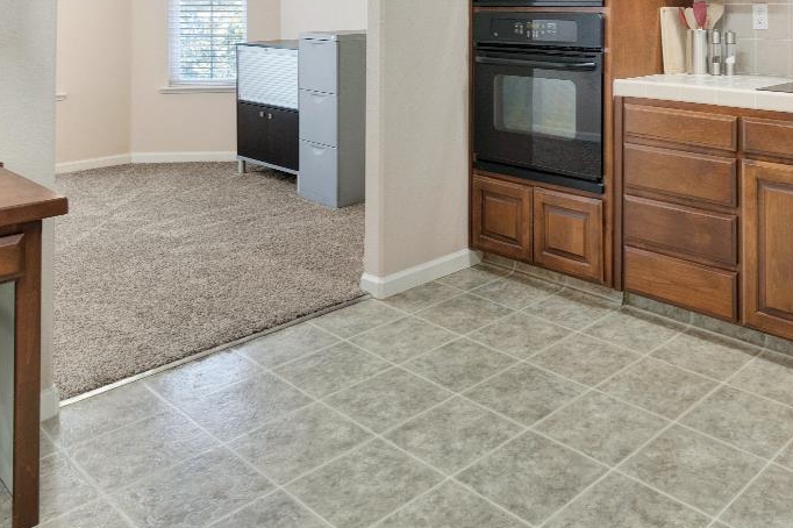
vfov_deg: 35.9
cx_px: 562
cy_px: -4
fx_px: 727
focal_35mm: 33
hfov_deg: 55.4
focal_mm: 10
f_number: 8
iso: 400
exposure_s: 1/10
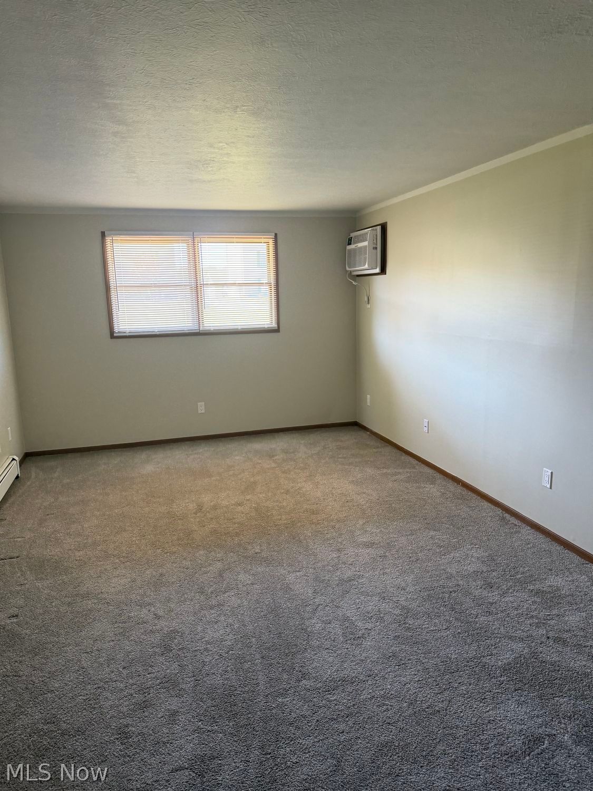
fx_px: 548
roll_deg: +1.0
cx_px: 296
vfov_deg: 71.6
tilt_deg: -7.6
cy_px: 396
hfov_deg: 56.8
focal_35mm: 24
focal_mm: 6.76
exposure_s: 1/60
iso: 320
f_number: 1.78
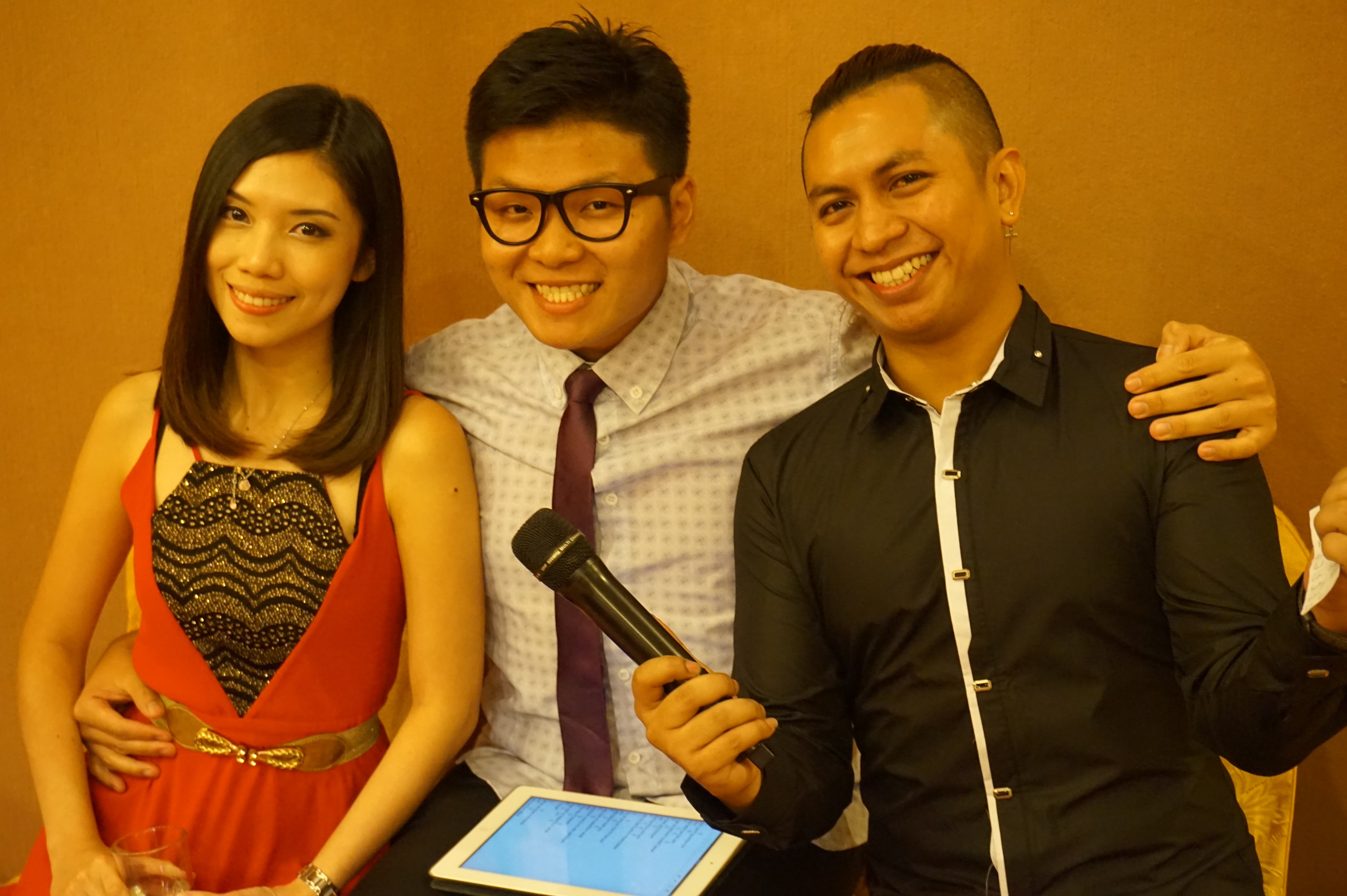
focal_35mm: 63
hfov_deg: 31.9
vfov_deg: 21.5
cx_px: 674
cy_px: 448
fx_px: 2356
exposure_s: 1/15
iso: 3200
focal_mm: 42
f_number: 5.6
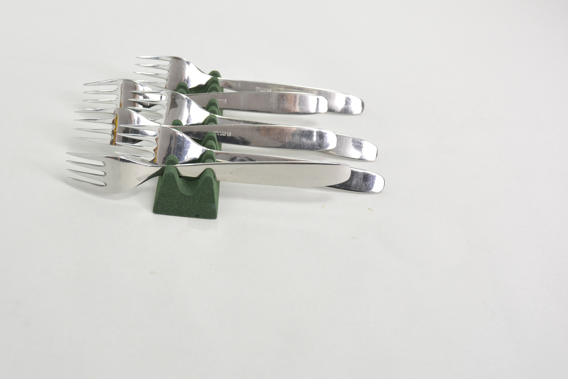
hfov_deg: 40.1
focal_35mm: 49
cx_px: 215
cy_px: 149
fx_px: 773
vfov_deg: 27.5
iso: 400
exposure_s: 1/6
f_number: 5.6
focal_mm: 24
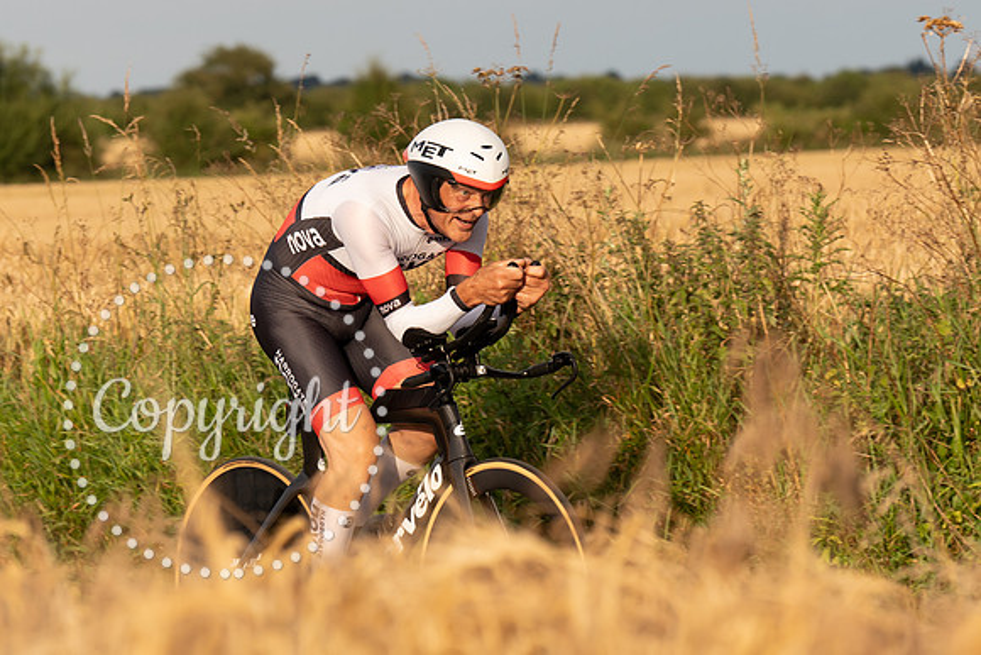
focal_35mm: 264
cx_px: 470
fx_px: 7185
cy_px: 211
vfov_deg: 5.2
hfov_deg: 7.8
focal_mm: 118
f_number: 4.5
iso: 160
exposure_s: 1/800
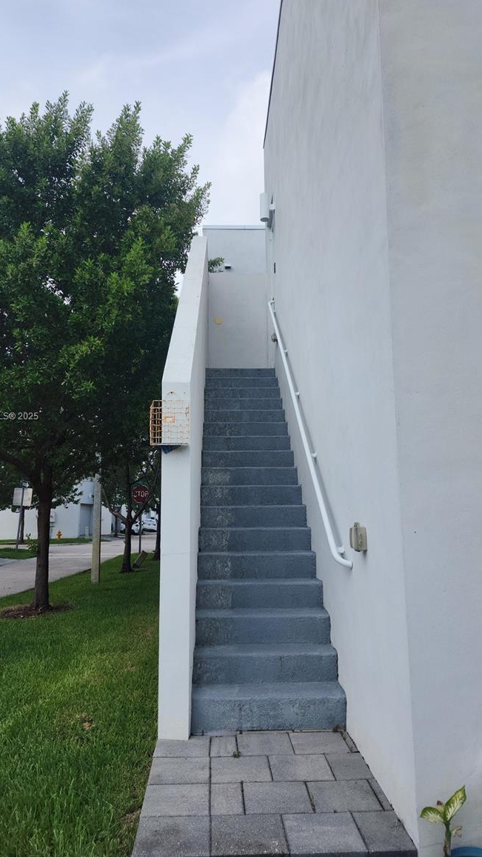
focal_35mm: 26
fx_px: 591
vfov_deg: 71.9
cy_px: 417
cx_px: 236
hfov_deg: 44.4
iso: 12
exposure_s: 1/1078
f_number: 1.8
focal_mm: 6.4
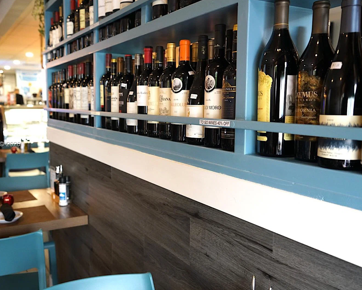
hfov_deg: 52.6
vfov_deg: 43.4
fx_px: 364
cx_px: 154
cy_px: 145
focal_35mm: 34
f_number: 4.5
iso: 2000
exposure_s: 1/50
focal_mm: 30
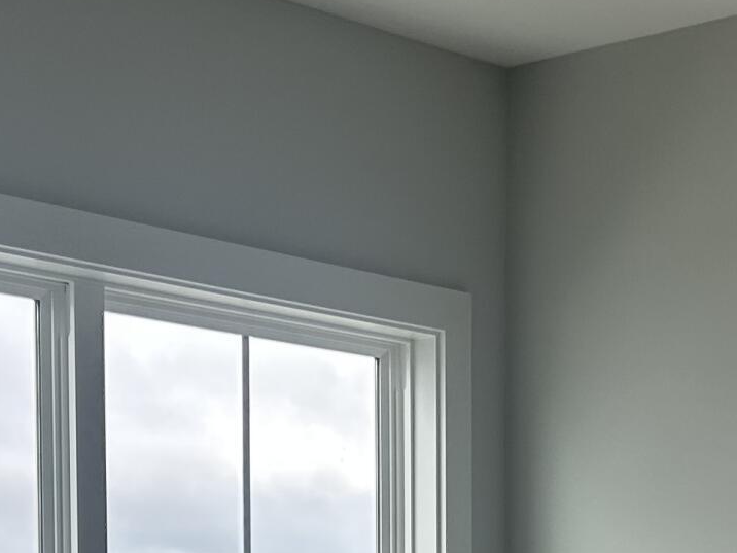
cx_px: 486
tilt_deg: -2.0
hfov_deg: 18.0
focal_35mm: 109
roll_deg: +0.4
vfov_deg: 12.9
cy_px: 816
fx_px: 2321
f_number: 1.5
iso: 50
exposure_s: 1/488
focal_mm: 5.7
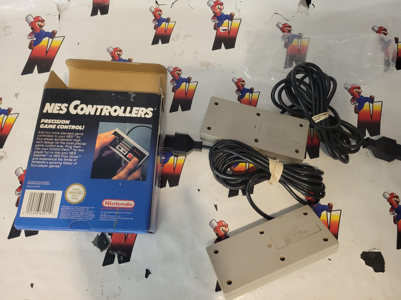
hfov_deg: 67.3
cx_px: 200
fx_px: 301
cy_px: 150
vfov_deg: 53.1
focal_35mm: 26
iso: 320
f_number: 1.8
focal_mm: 5.4
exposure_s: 1/50
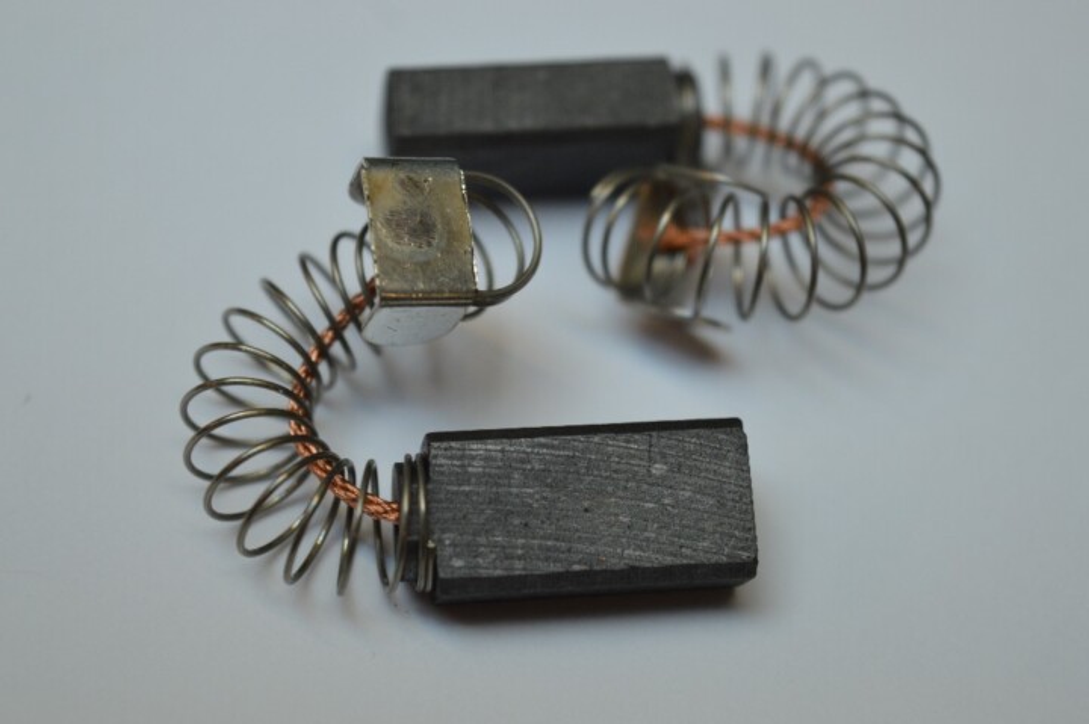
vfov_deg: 16.5
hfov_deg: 24.6
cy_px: 362
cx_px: 544
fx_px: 2494
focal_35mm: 82
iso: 320
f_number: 5.6
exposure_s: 1/125
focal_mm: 55
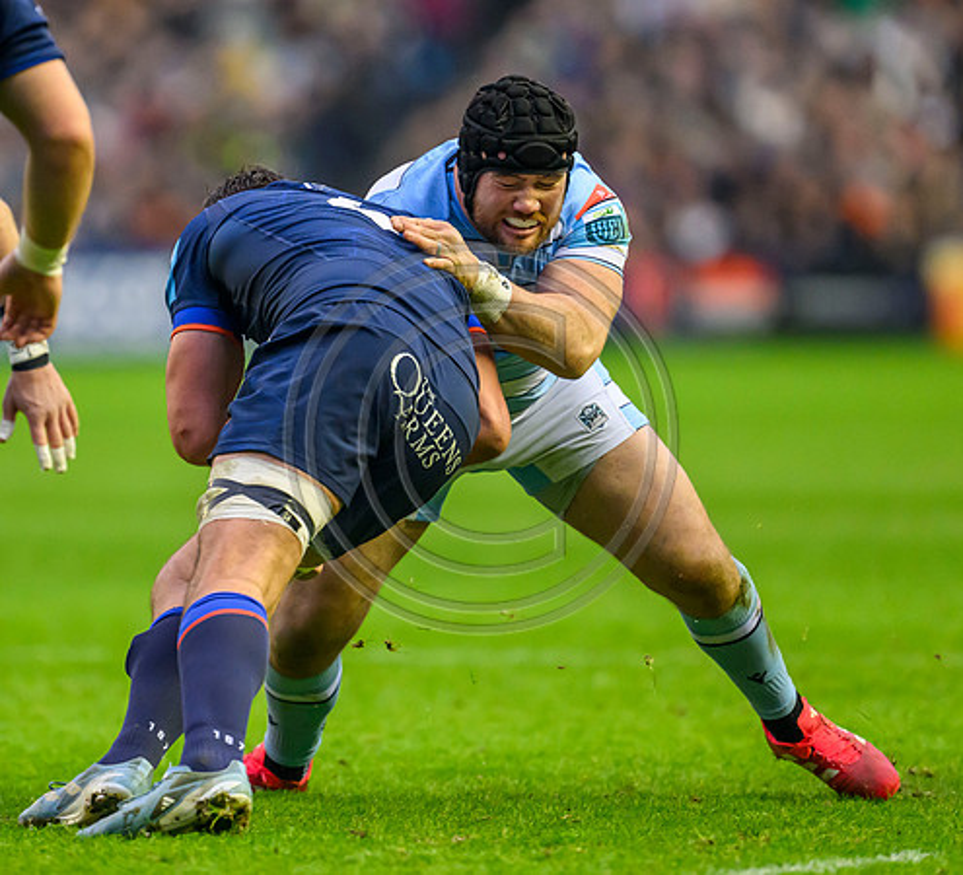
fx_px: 19123
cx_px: 375
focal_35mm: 636
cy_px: 343
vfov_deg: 2.6
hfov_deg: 2.9
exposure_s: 1/1600
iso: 4000
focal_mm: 400
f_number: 3.2
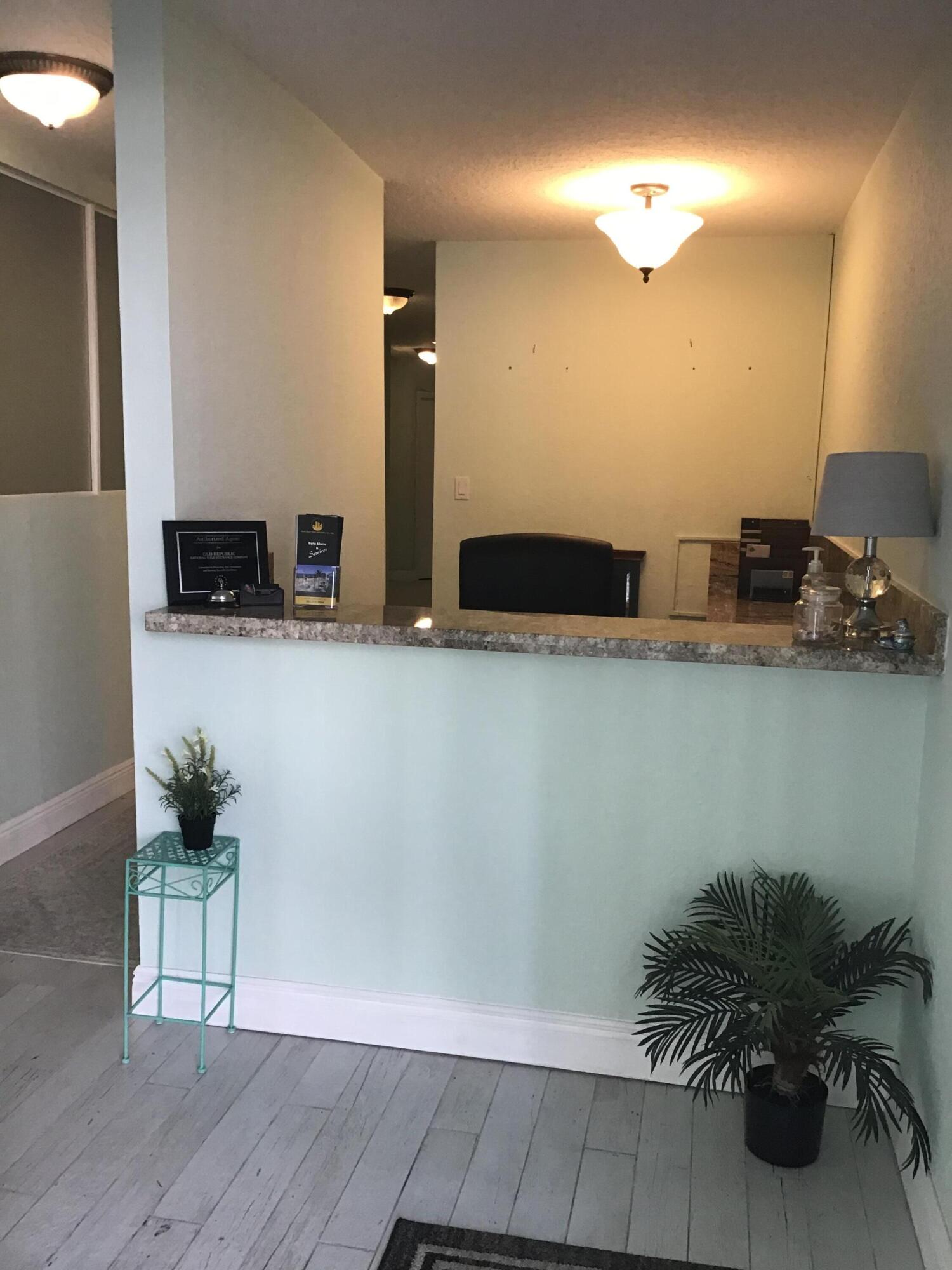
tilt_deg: -8.7
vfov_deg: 58.4
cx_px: 476
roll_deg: -0.7
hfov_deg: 45.4
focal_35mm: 31
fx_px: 1137
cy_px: 635
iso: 64
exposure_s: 1/30
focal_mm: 3.3
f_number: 2.4
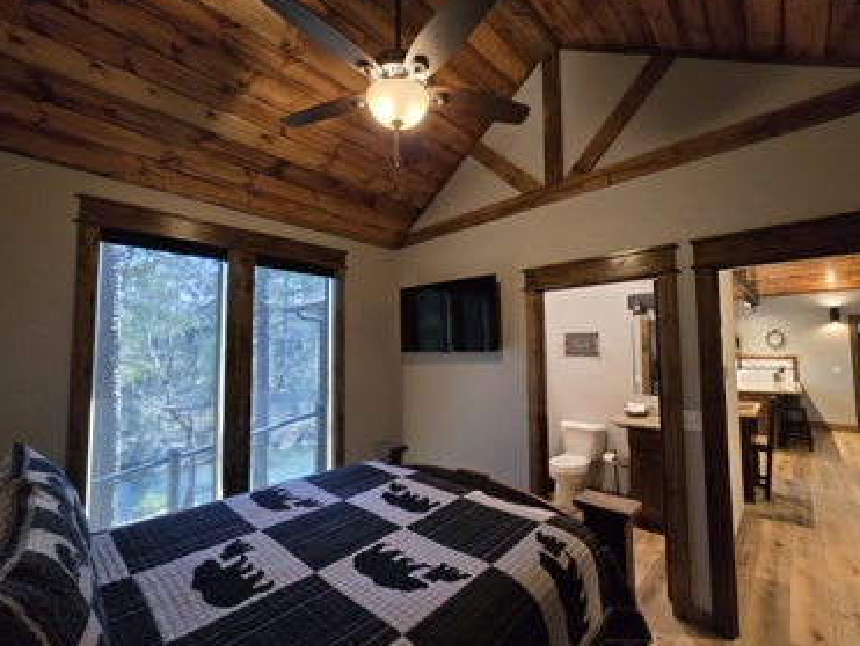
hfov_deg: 102.0
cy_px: 333
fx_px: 348
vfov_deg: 85.7
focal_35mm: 14
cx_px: 420
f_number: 2.2
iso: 800
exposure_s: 1/60
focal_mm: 2.2
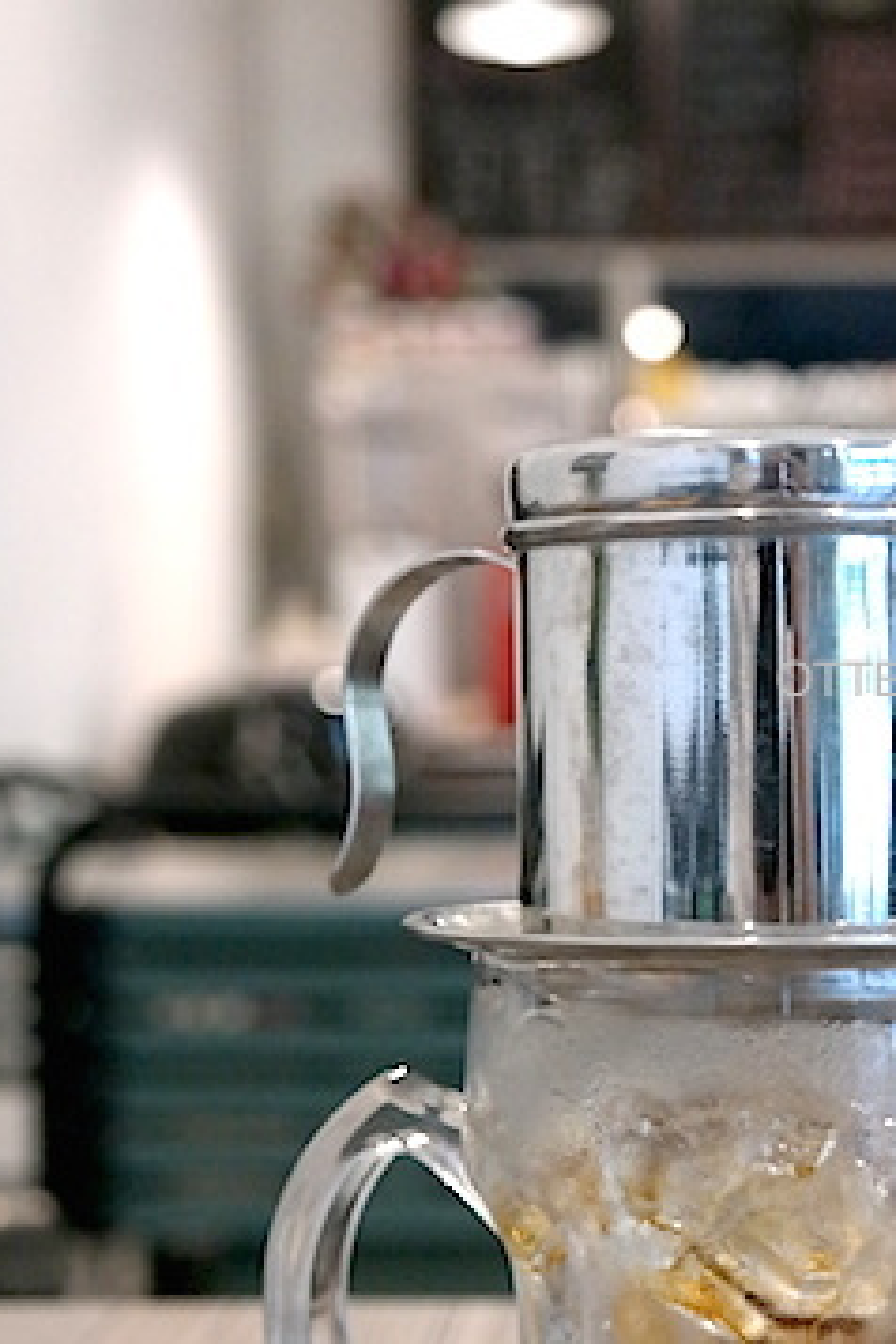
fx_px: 3509
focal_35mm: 94
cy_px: 858
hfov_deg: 14.5
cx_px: 670
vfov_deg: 21.6
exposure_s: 1/60
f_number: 4.5
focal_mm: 37
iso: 3200
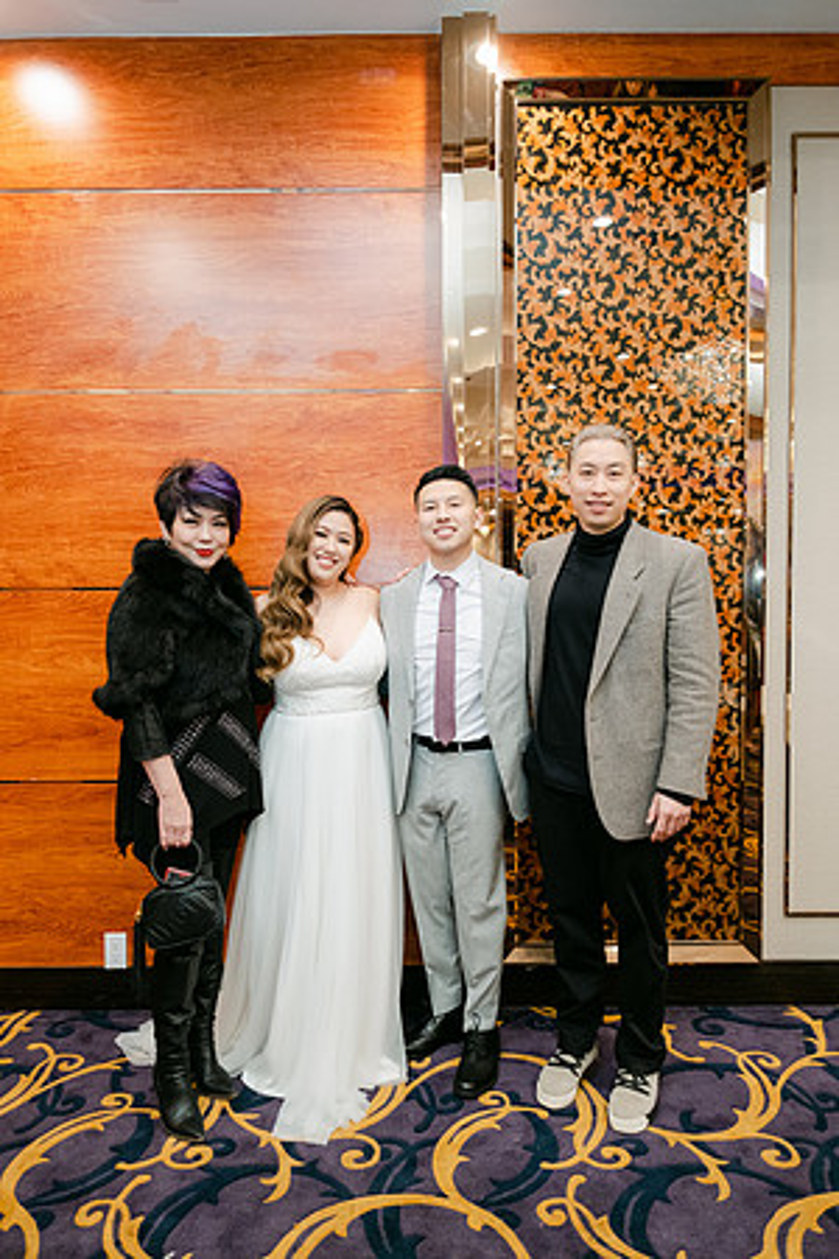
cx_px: 420
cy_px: 630
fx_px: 839
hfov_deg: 53.1
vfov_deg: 73.7
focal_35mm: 24
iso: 800
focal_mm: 16
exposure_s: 1/125
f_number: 2.8
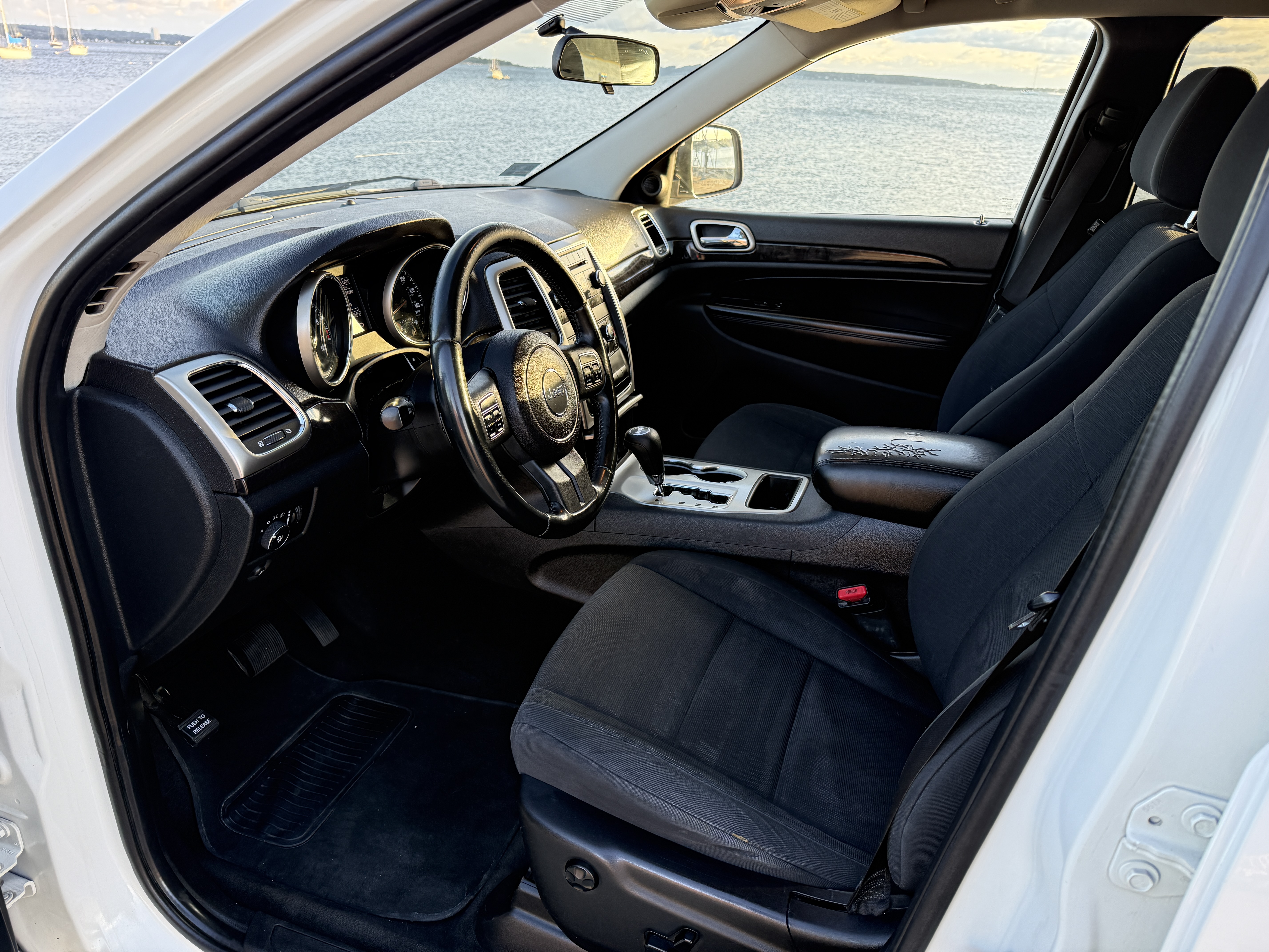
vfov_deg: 56.8
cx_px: 634
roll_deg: -3.1
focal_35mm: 24
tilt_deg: -23.9
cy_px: 476
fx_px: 880
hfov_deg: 71.6
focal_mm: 6.76
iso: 200
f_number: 1.78
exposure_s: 1/231
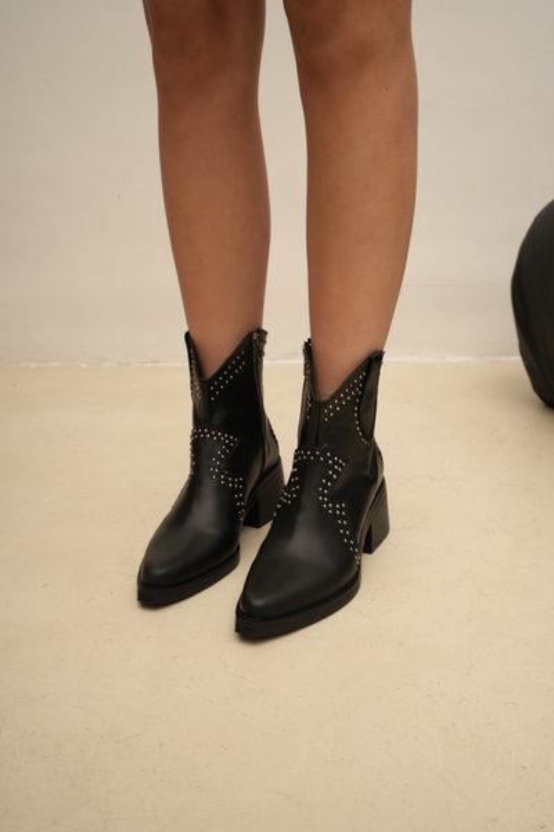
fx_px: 808
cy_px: 416
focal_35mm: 35
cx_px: 277
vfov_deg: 54.4
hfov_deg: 37.9
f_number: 8
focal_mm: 35
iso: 500
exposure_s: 1/125
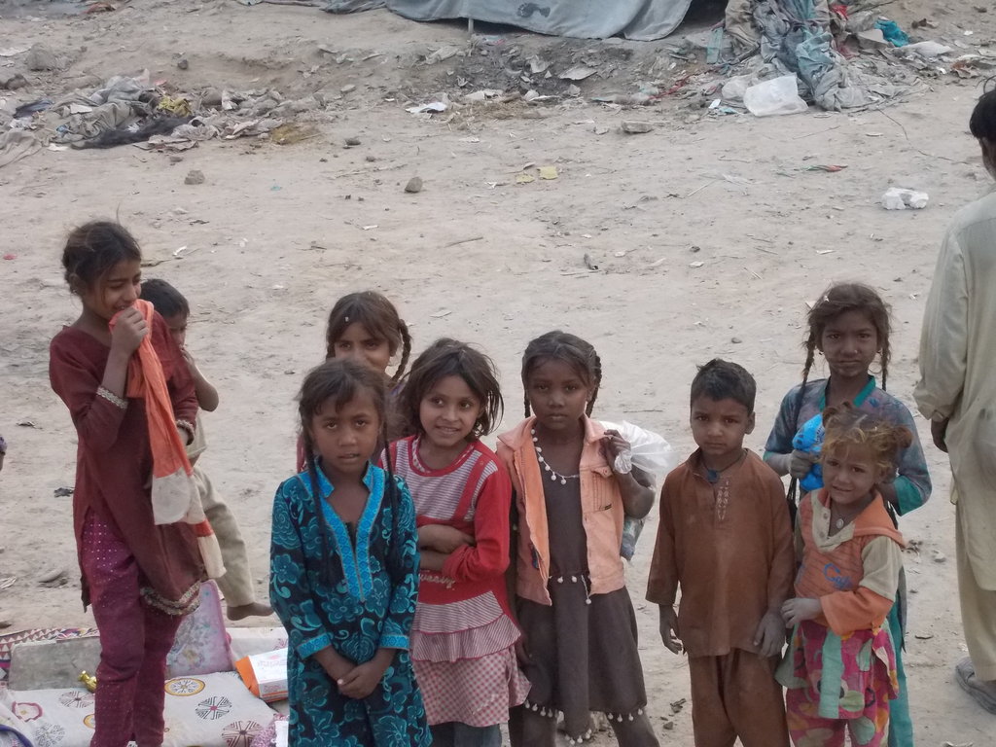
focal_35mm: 86
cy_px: 374
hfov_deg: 22.8
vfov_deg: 17.2
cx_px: 498
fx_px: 2474
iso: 400
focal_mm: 15.4
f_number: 6.3
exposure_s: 1/400
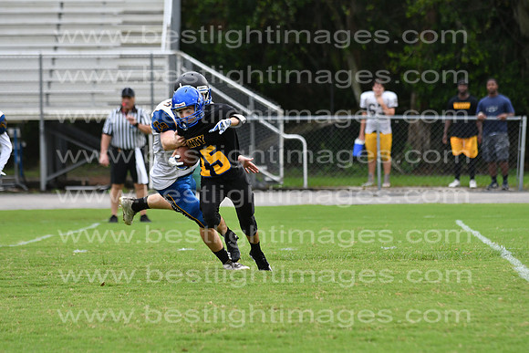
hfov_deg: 9.8
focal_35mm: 210
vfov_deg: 6.5
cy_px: 176
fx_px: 3086
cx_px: 264
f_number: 3.5
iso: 800
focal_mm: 140
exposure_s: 1/1600
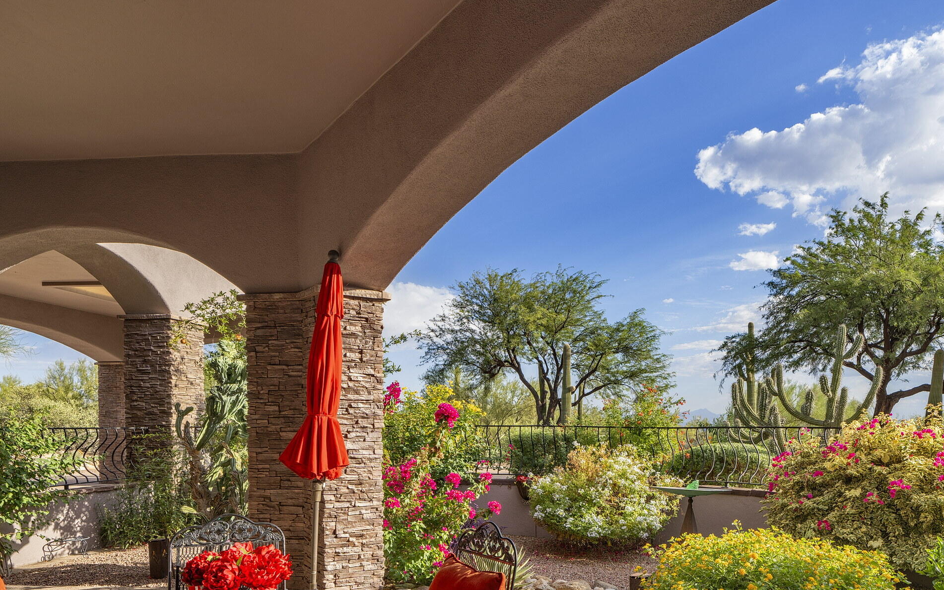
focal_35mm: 24
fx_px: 617
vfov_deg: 49.3
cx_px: 584
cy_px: 435
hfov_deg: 73.7
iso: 100
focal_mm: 16
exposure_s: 1/60
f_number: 9
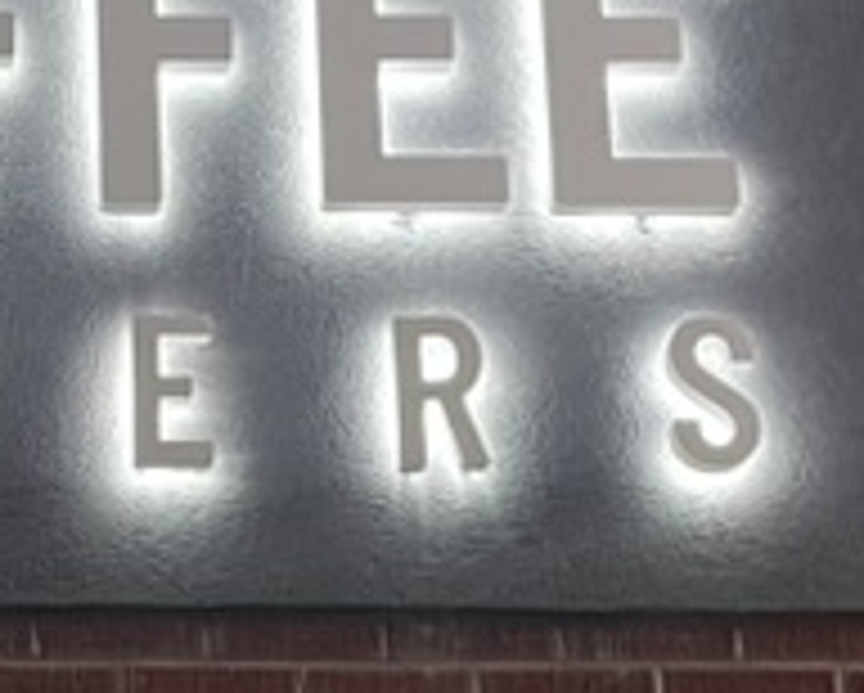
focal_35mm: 135
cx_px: -243
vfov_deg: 11.3
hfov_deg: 13.7
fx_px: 3456
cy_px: 774
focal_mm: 4.2
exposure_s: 1/30
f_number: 1.6
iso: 640
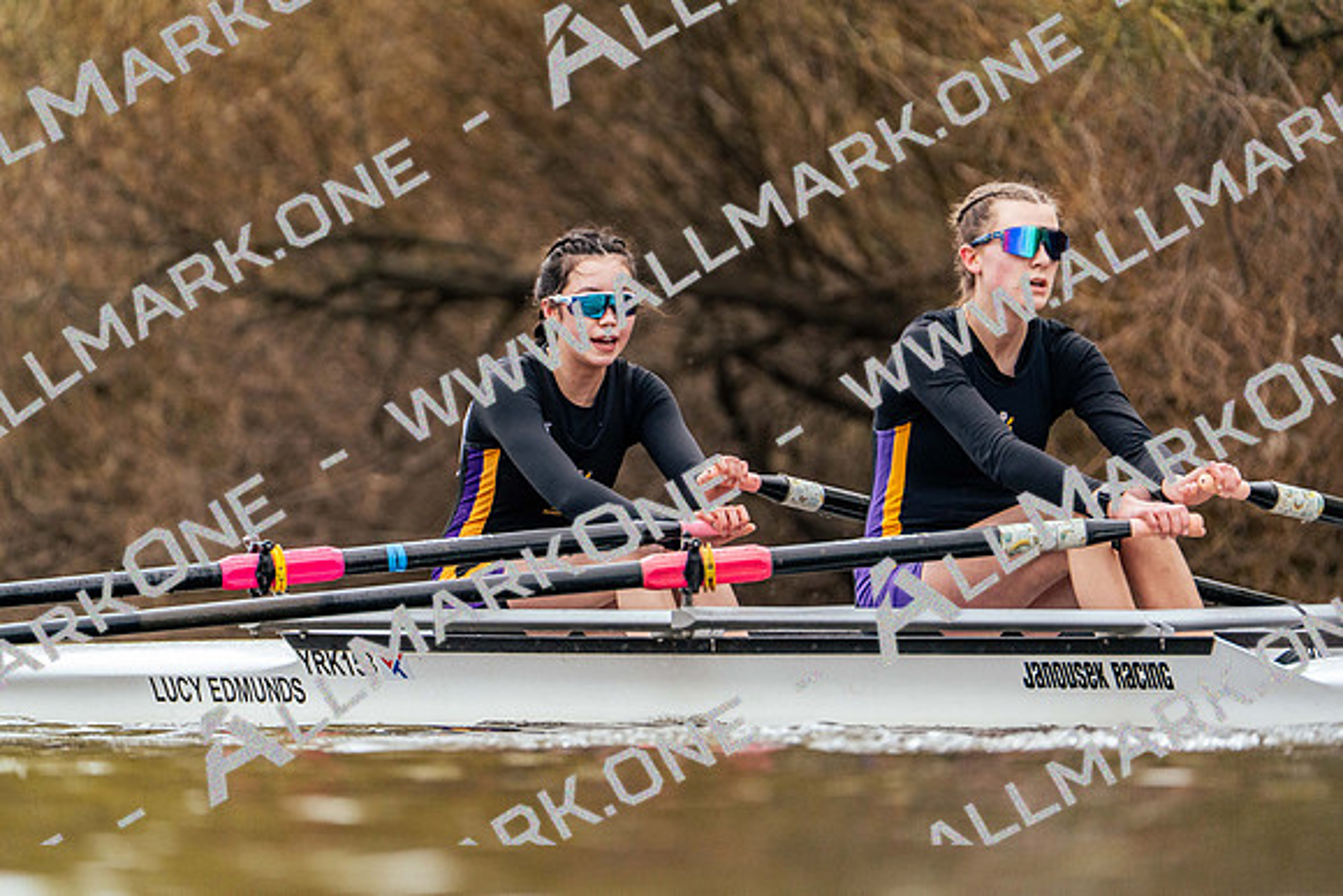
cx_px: 672
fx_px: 22388
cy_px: 448
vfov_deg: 2.3
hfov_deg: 3.4
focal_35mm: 600
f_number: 6.3
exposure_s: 1/2000
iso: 2500
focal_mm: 600
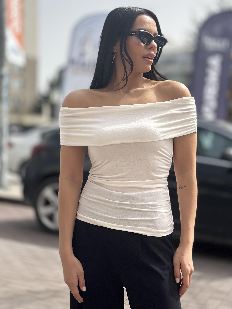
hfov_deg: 24.0
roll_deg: -0.3
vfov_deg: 31.5
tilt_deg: +2.2
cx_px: 129
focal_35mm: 61
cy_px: 116
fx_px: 545
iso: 100
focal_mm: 6.86
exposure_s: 1/6623
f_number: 1.78
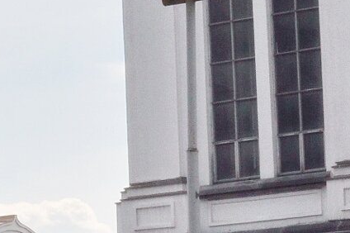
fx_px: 2462
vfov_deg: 5.4
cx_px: -377
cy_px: 240
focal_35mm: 253
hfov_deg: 7.7
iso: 200
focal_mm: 35
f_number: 22
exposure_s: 1/200
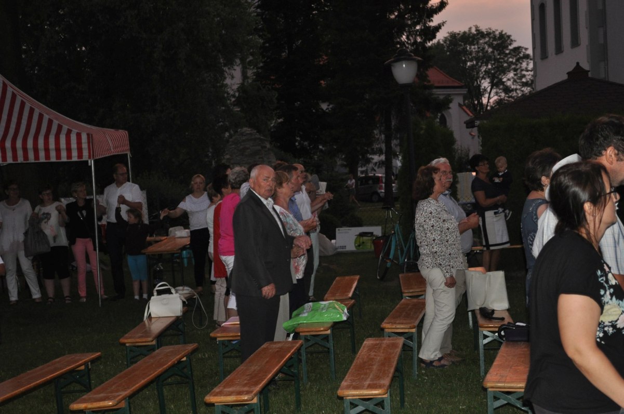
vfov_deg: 16.5
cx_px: 312
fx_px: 1428
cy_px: 207
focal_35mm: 82
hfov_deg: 24.7
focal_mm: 55
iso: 800
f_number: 5.6
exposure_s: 1/60
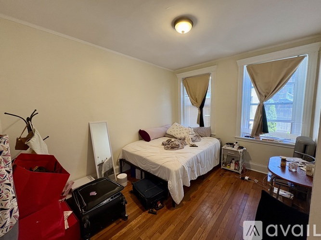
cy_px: 120
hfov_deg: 102.1
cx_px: 160
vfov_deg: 85.7
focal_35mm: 14
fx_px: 130
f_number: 2.2
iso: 200
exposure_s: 1/60
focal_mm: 2.22
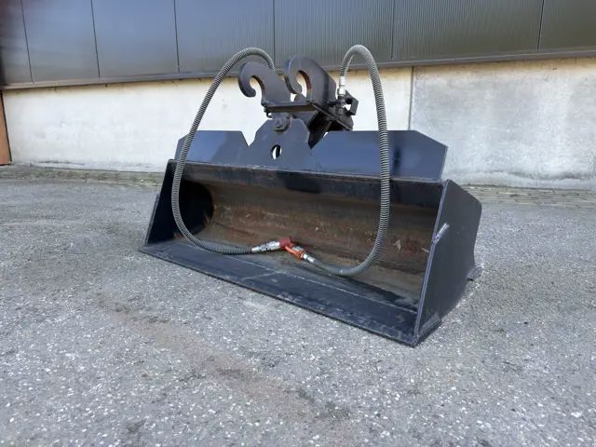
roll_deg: +0.2
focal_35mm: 24
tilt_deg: -12.6
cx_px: 298
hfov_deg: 71.6
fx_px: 413
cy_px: 224
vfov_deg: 56.8
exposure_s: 1/186
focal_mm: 6.76
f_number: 1.78
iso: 50
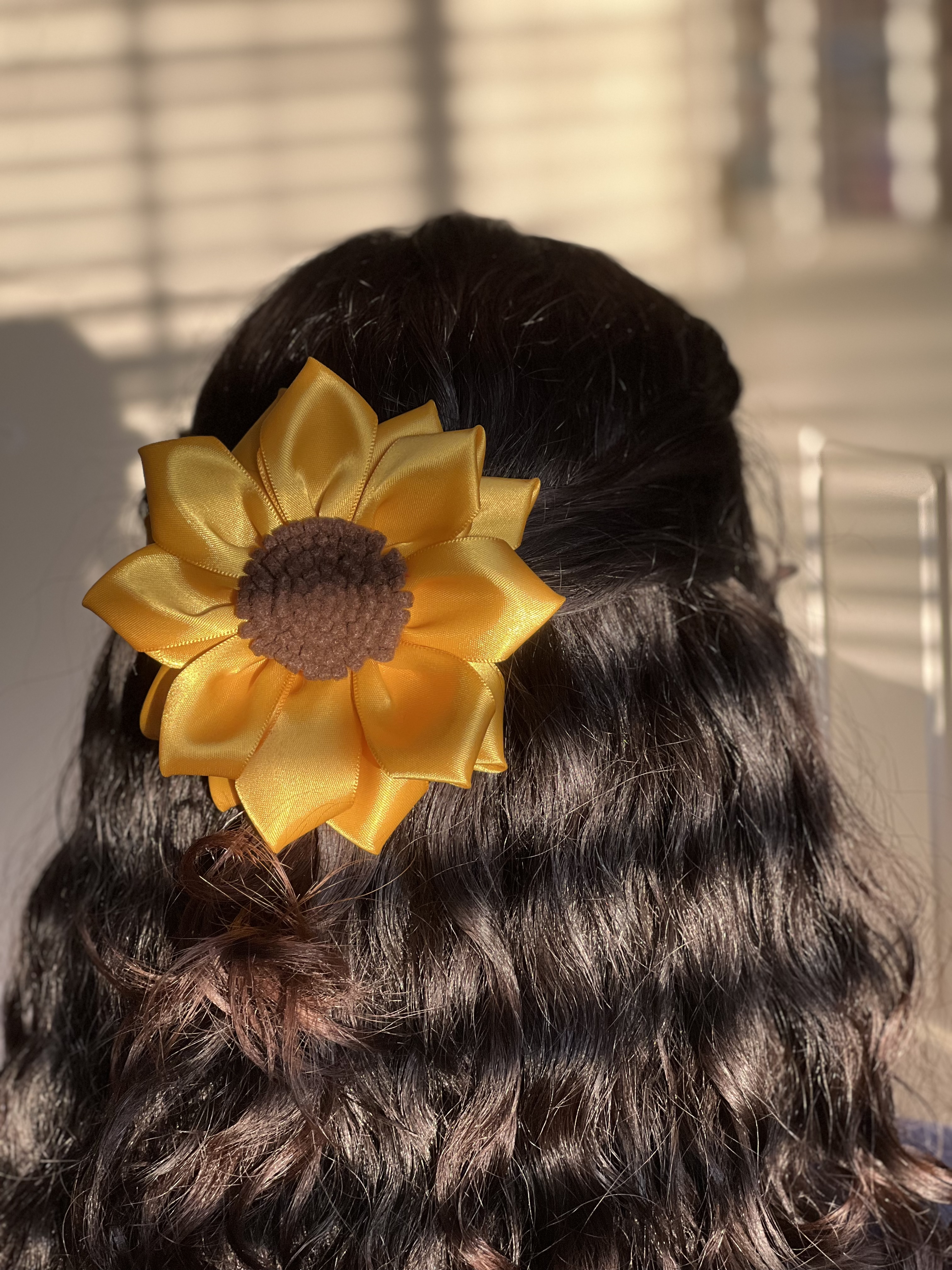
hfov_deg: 19.1
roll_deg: +3.3
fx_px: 2824
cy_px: 635
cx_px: 476
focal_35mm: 77
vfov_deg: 25.3
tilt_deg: -12.6
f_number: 2.8
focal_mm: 9
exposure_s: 1/121
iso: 80
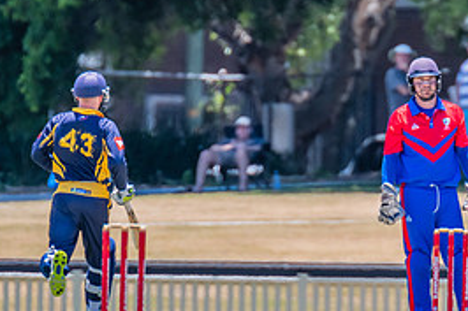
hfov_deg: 1.5
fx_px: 17487
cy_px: 191
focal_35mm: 1346
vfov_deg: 1.0
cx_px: 427
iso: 640
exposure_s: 1/2000
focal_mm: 600
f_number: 7.1
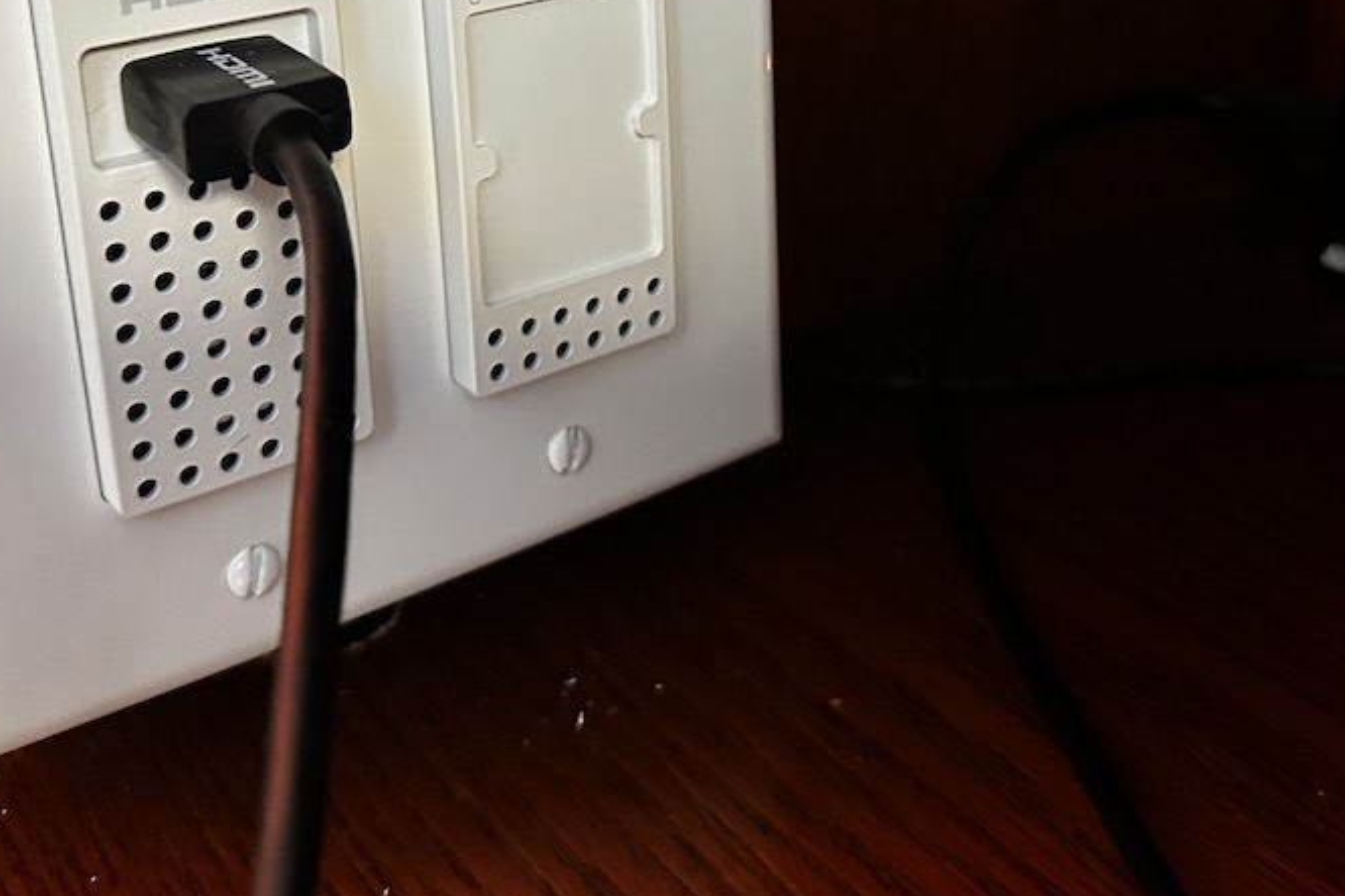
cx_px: 812
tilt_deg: -16.7
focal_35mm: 48
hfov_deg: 40.9
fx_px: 1793
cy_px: 69
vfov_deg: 27.0
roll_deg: +0.4
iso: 800
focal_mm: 6.86
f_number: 1.78
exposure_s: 1/40
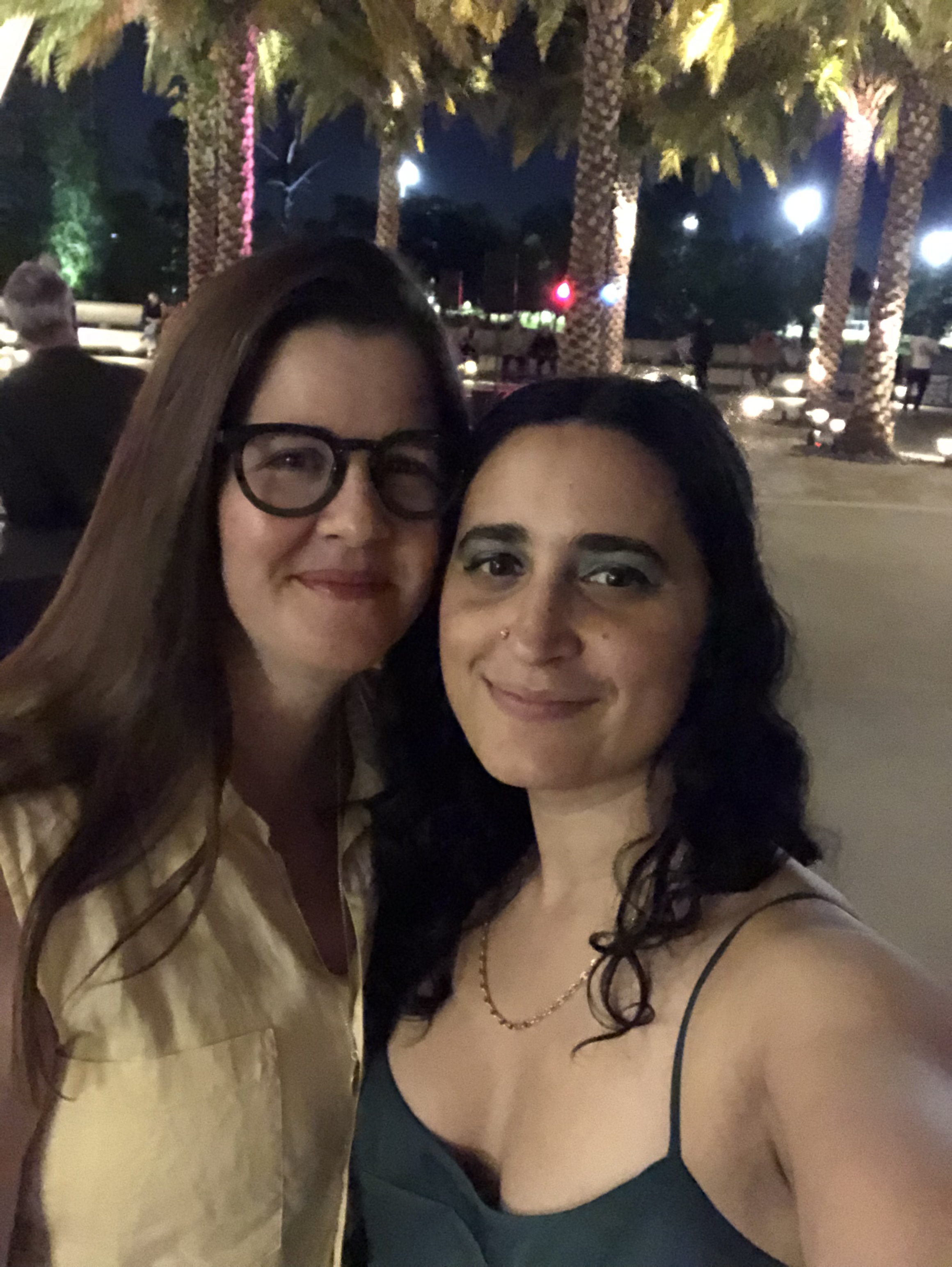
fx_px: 1172
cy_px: 634
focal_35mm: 32
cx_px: 476
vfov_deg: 56.8
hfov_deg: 44.2
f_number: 2.2
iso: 2000
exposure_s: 1/15
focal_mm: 2.87
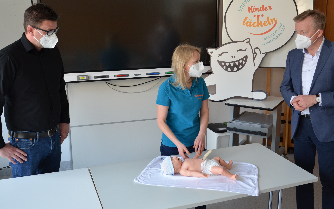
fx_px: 346
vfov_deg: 33.6
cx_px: 164
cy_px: 92
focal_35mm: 38
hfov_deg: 51.5
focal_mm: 22
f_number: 4
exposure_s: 1/60
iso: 400
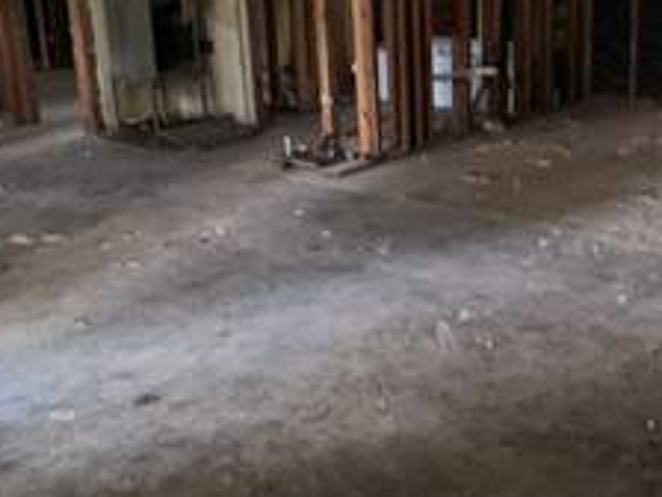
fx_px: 956
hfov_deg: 38.1
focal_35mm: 50
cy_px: 195
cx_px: 381
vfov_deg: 29.0
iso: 80
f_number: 2.2
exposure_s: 1/60
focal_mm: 2.22
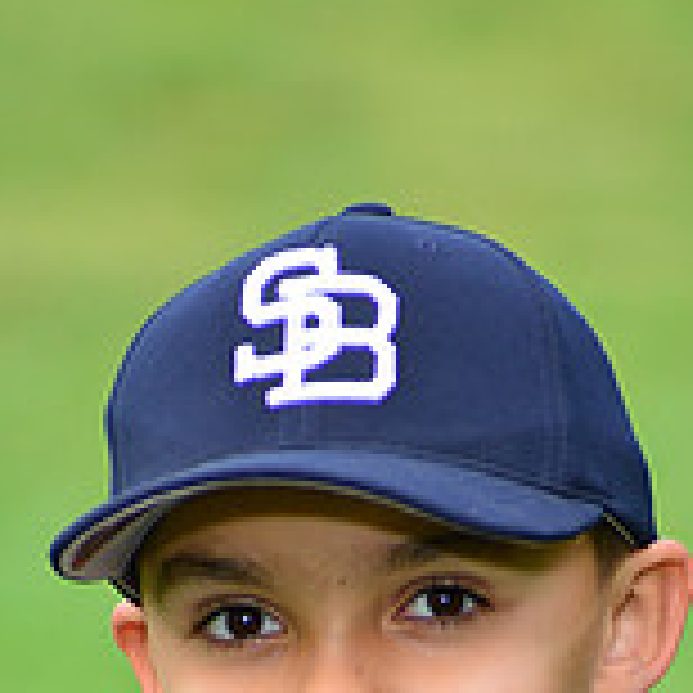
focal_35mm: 640
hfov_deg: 2.7
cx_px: 394
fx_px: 14496
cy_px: 990
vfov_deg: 2.7
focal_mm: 200
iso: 320
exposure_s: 1/200
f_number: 5.6
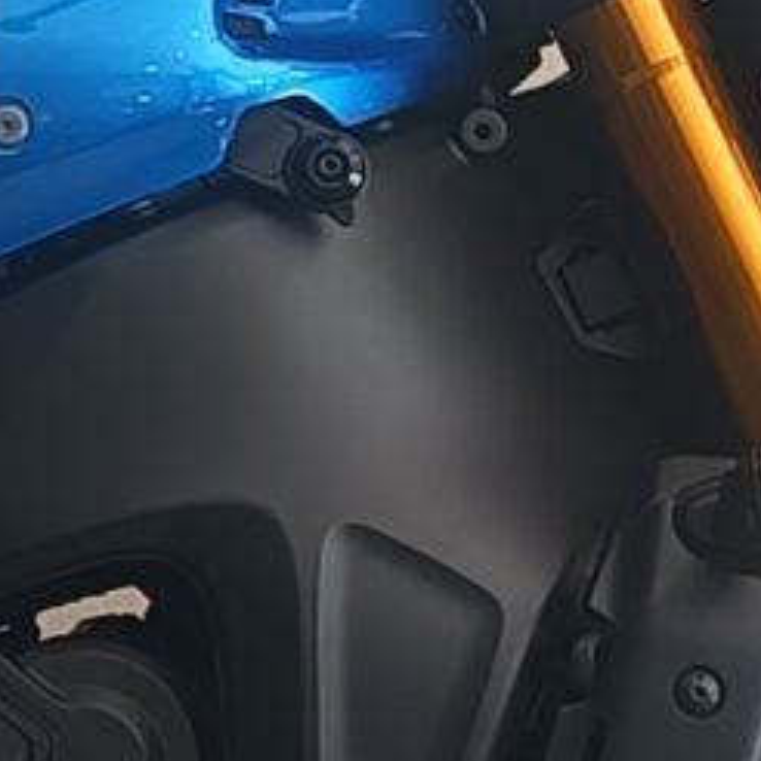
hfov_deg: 8.0
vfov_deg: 8.2
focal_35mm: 212
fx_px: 5273
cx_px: -622
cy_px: 130
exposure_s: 1/100
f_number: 1.69
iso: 250
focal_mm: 6.06
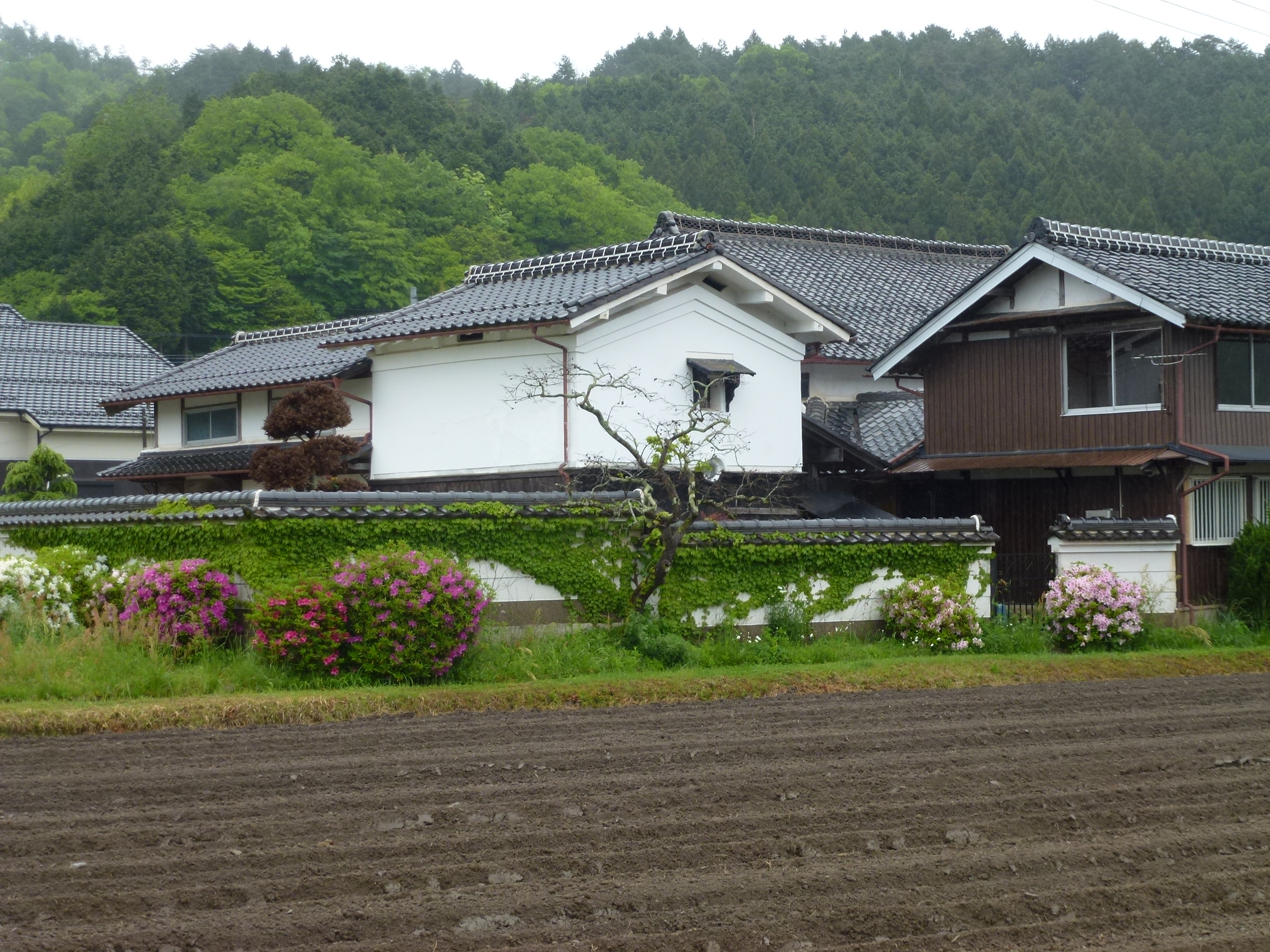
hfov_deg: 31.7
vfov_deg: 24.0
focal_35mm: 61
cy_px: 476
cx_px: 635
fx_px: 2238
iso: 100
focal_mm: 10.9
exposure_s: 1/200
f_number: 4.5
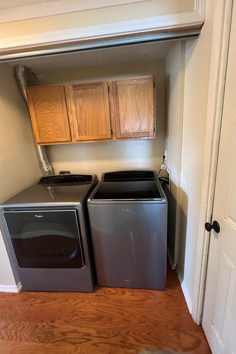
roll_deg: +3.6
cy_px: 175
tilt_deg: -12.7
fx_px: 138
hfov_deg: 81.2
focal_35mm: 14
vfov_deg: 104.3
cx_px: 121
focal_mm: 1.57
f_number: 1.8
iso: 640
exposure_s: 1/60
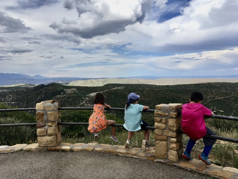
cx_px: 119
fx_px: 199
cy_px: 90
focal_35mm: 29
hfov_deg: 61.7
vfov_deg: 48.2
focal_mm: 4.15
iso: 25
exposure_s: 1/1672
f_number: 2.2
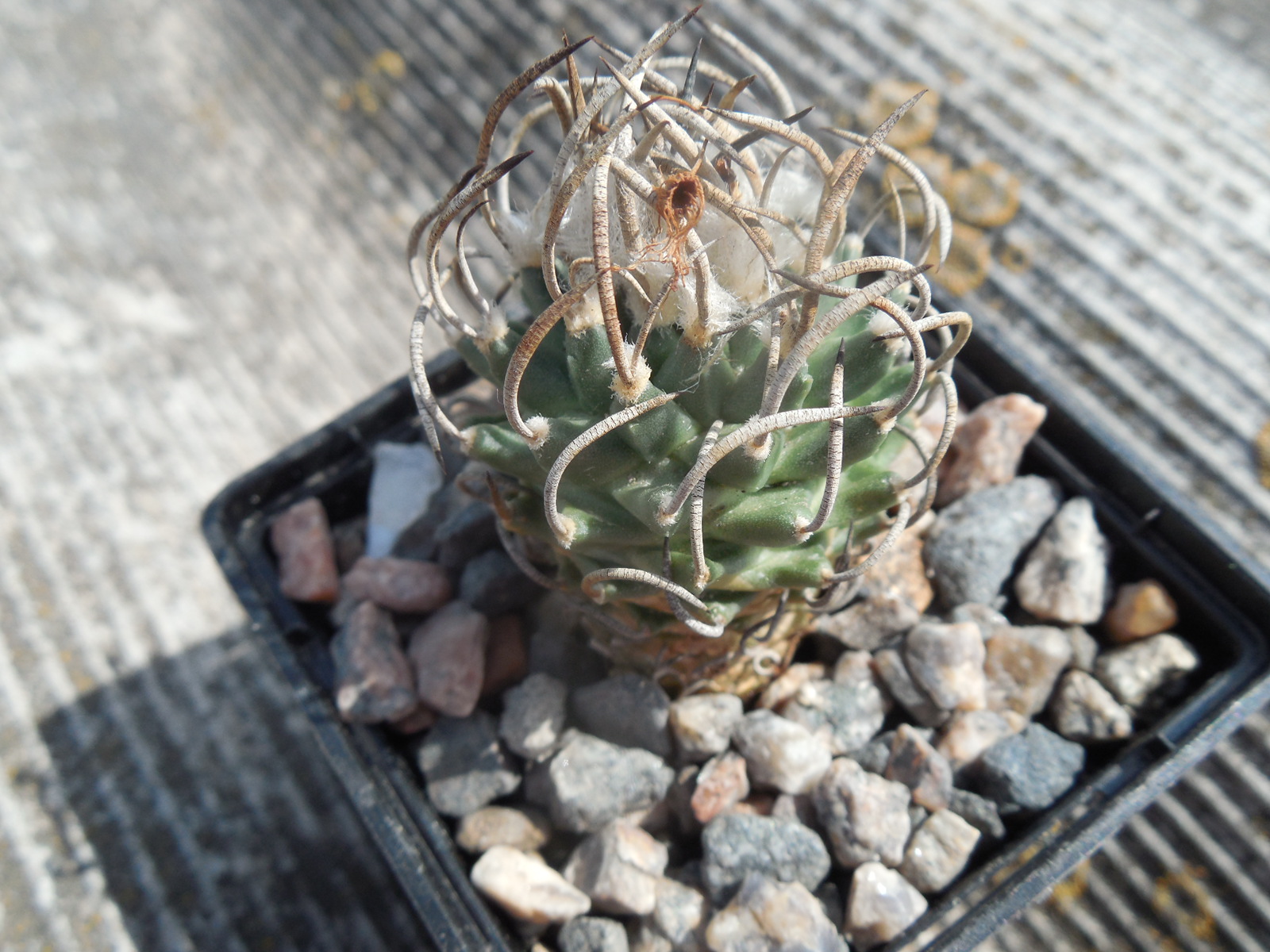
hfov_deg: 58.4
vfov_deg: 45.4
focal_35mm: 31
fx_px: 1137
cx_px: 635
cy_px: 476
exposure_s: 1/640
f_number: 3.6
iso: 125
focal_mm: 5.6
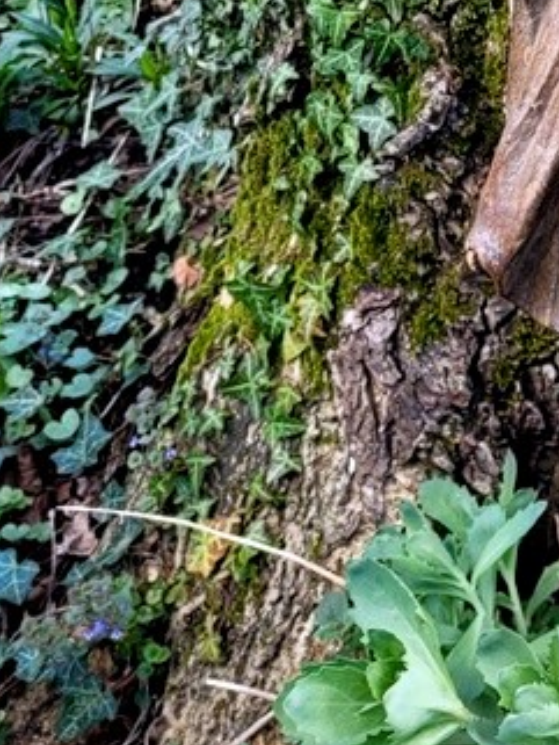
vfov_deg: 21.6
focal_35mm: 83
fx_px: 1786
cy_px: -186
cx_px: 856
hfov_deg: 16.2
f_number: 1.8
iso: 40
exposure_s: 1/102
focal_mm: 5.4
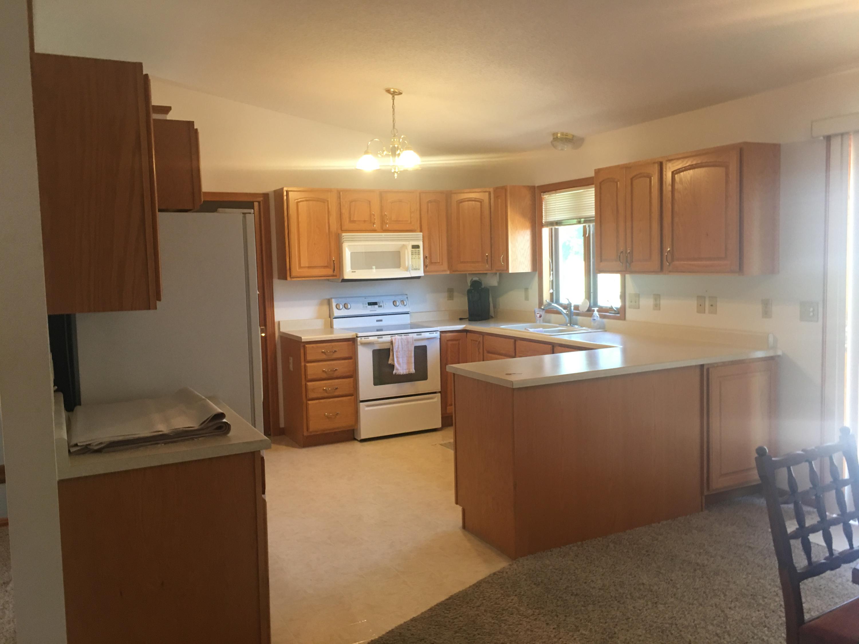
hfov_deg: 61.7
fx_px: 720
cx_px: 430
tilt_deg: -2.4
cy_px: 322
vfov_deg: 48.2
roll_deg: +2.2
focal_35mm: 29
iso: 50
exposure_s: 1/15
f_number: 2.2
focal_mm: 4.15
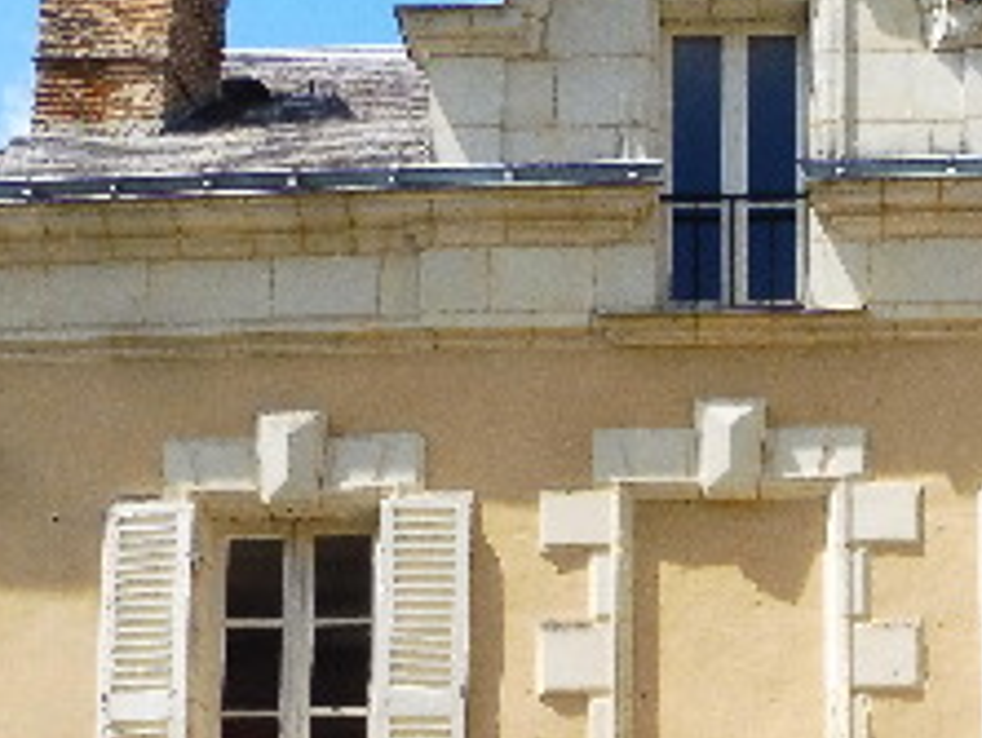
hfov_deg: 26.7
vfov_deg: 19.0
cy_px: 959
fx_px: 2045
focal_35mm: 72
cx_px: 734
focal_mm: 4.4
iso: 100
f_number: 4
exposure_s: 1/640
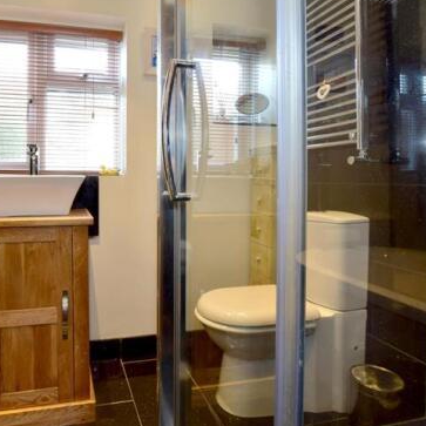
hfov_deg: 65.6
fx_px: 320
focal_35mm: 23
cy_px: 182
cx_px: 144
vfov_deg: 66.9
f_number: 11
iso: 400
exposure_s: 1/6
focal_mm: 10
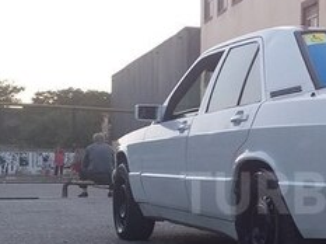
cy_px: 193
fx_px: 827
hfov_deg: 21.5
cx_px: 323
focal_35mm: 88
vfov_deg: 16.6
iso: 40
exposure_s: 1/132
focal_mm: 3.3
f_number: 2.2
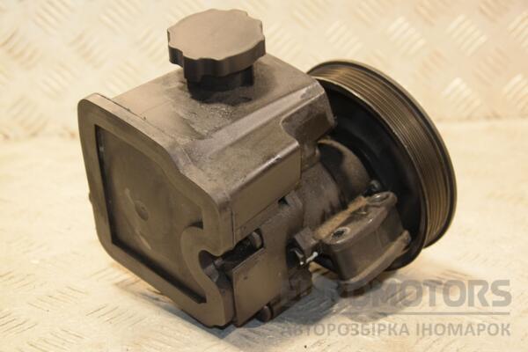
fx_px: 1100
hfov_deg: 27.0
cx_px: 264
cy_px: 176
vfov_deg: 18.2
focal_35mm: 75
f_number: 5
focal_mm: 50
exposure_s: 1/100
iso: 800
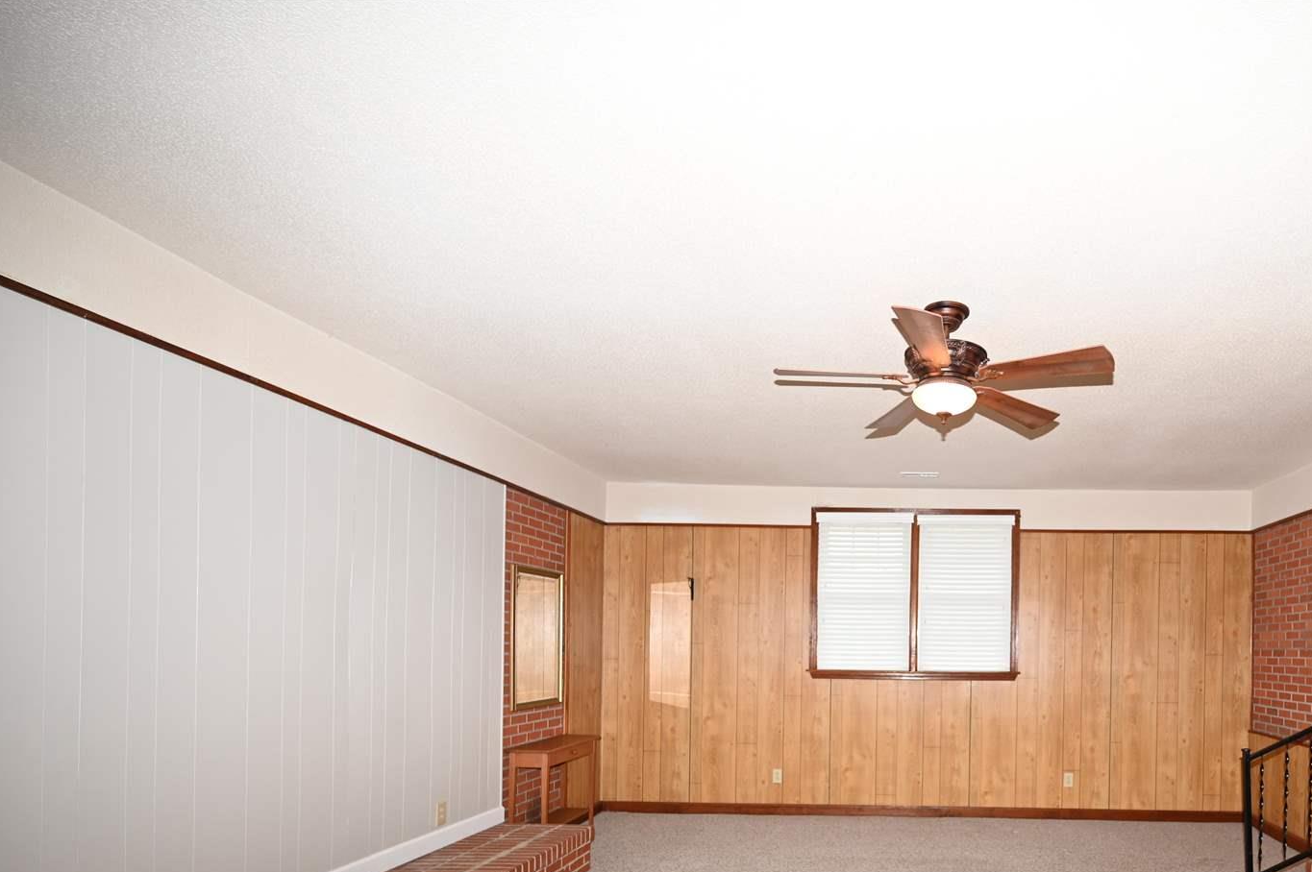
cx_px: 903
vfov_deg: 56.6
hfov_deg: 77.9
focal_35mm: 21
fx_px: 765
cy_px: 649
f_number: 4
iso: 320
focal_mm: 14
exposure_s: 1/60
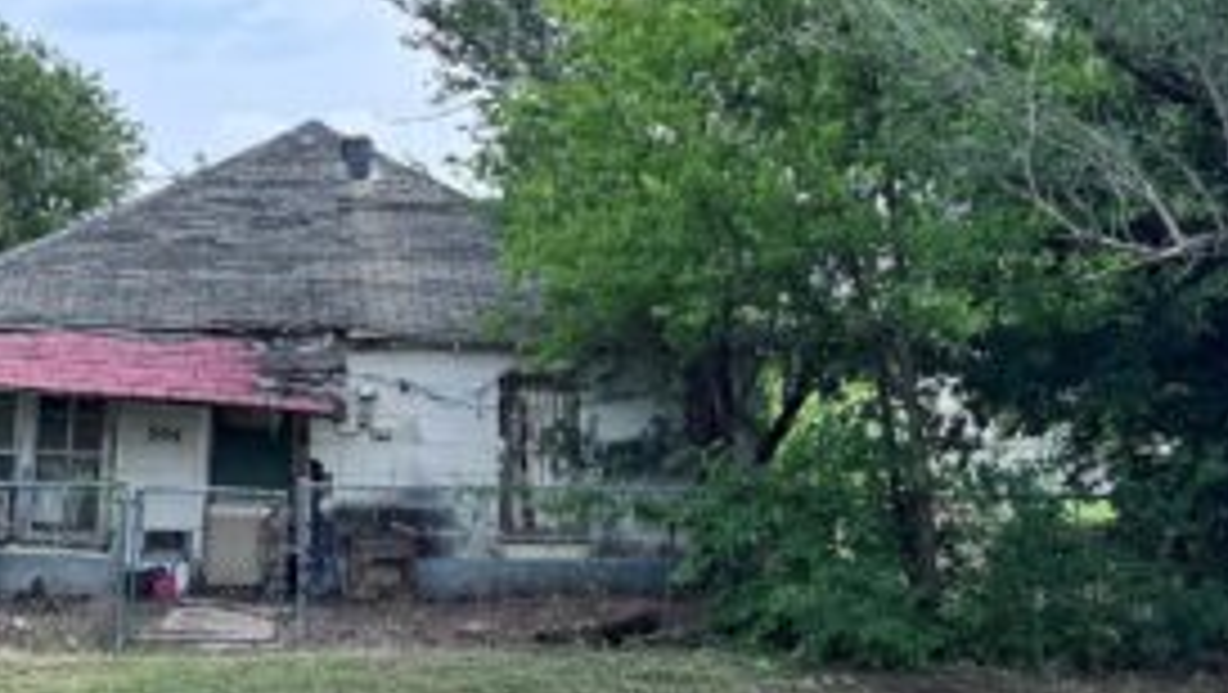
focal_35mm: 51
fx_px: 1662
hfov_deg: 39.9
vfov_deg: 23.3
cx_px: 371
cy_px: 162
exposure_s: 1/782
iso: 80
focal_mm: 6.76
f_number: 1.78
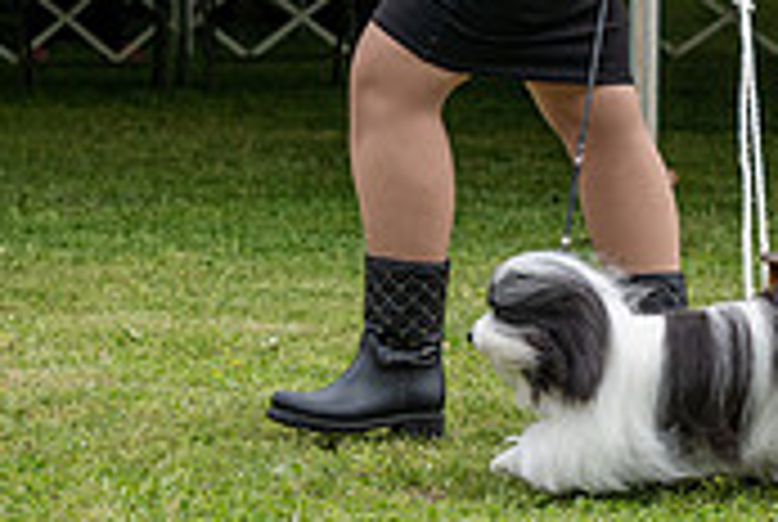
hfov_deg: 7.4
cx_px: 504
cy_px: 74
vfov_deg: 5.0
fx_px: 6018
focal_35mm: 278
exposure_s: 1/800
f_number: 4.5
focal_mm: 83
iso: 400
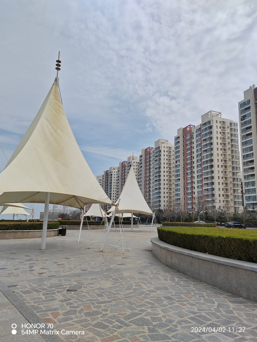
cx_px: 128
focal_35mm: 27
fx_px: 267
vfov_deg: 65.3
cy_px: 171
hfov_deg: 51.4
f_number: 1.9
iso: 100
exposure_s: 1/3300
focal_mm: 5.52
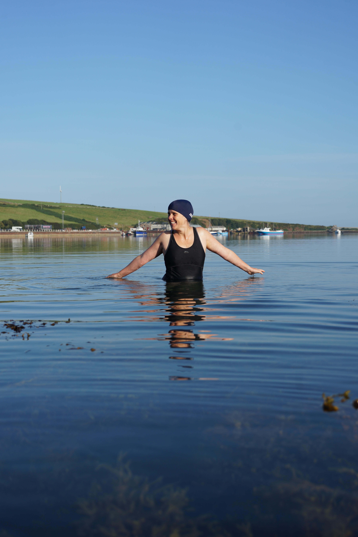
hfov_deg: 26.5
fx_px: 761
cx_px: 176
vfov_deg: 38.9
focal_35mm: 51
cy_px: 271
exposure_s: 1/800
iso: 100
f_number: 5.6
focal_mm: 50
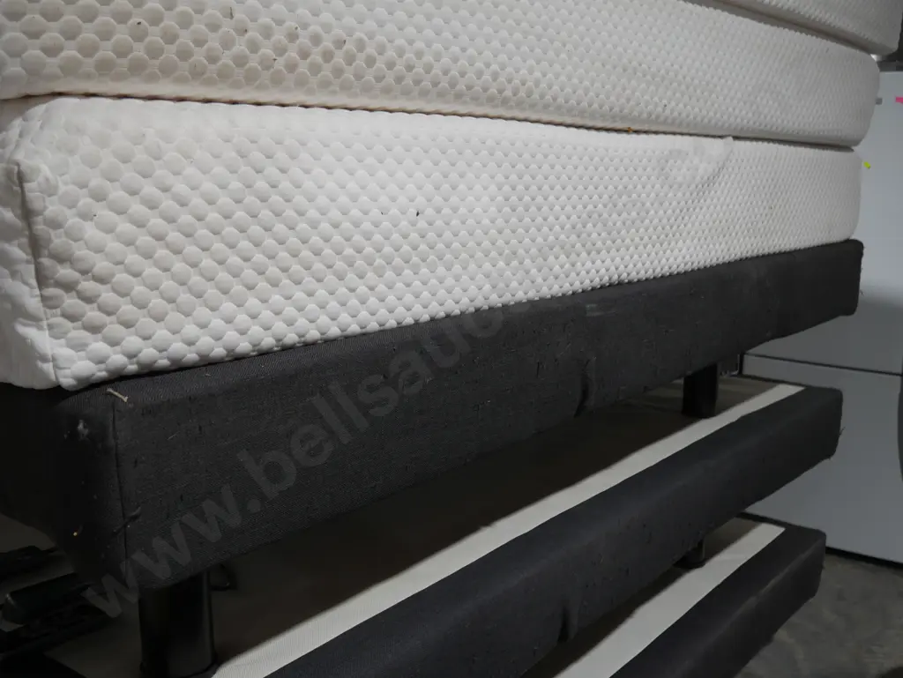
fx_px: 992
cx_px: 452
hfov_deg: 49.0
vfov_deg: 37.8
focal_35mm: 38
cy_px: 339
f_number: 4.1
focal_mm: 19
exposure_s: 1/60
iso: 200
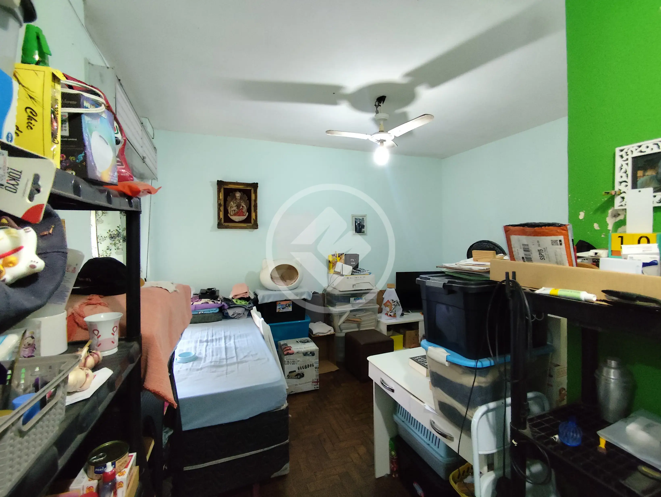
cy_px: 248
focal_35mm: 16
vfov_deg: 78.2
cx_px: 330
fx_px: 306
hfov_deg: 94.5
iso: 500
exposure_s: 1/40
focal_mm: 1.65
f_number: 2.2
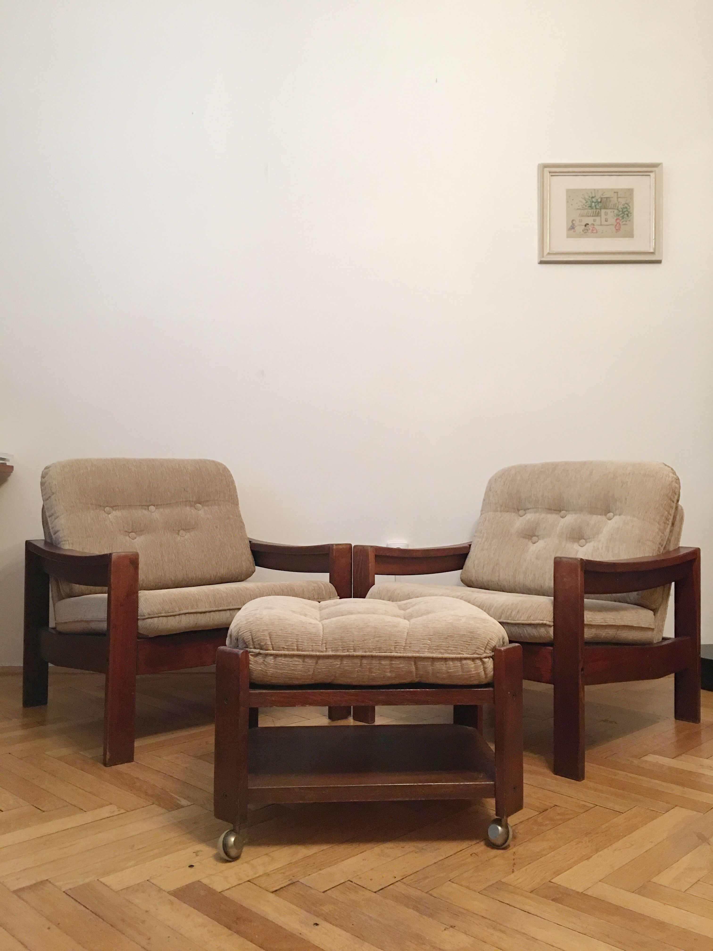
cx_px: 356
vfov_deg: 61.7
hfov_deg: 48.2
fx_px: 796
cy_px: 476
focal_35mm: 29
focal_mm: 4.15
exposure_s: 1/17
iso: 100
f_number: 2.2
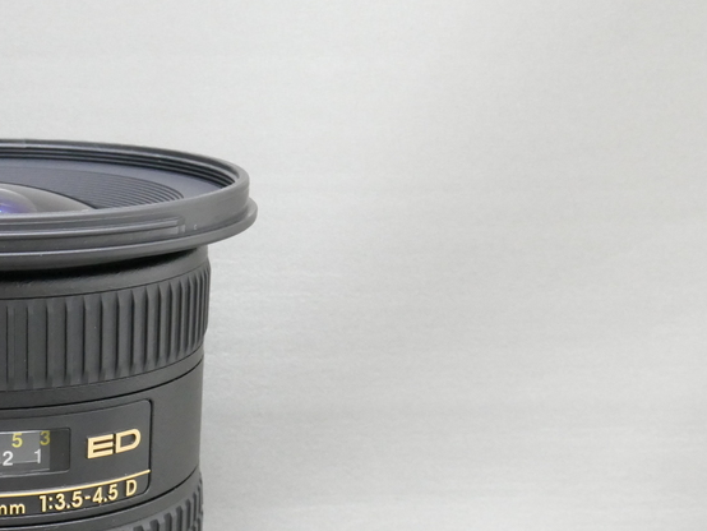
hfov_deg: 24.3
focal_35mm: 77
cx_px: 11
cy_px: 491
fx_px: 1573
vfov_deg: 18.8
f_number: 8
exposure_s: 1/10
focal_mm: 13.3
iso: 1600
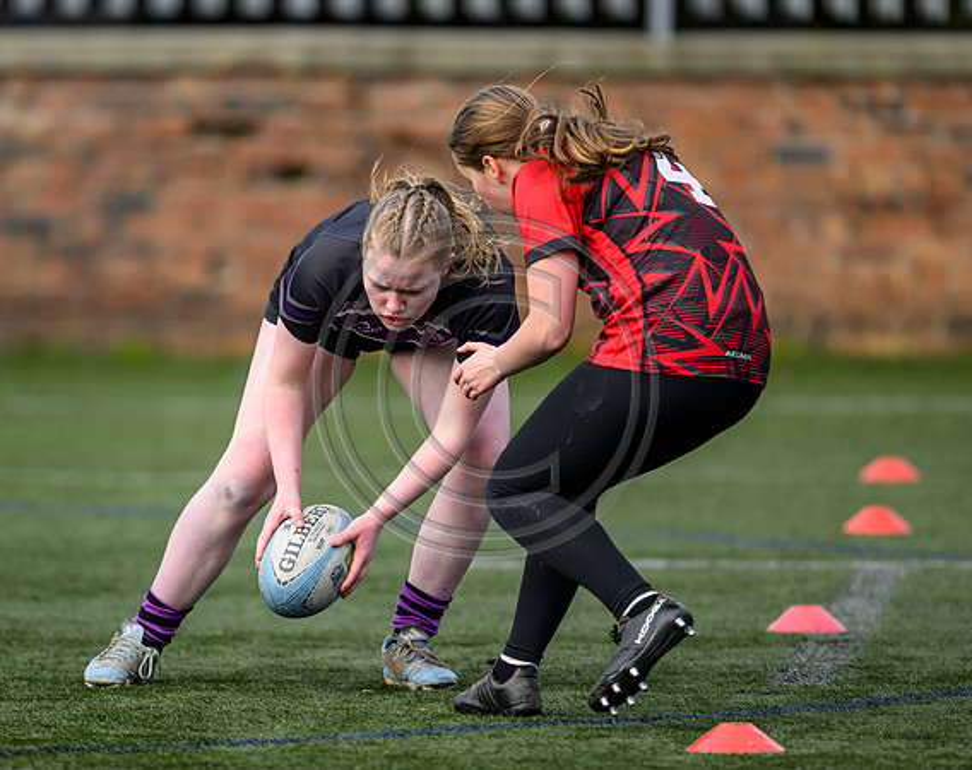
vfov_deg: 3.2
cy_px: 396
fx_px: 13845
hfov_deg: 4.0
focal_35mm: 483
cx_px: 409
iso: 500
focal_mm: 400
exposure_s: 1/3200
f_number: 3.2
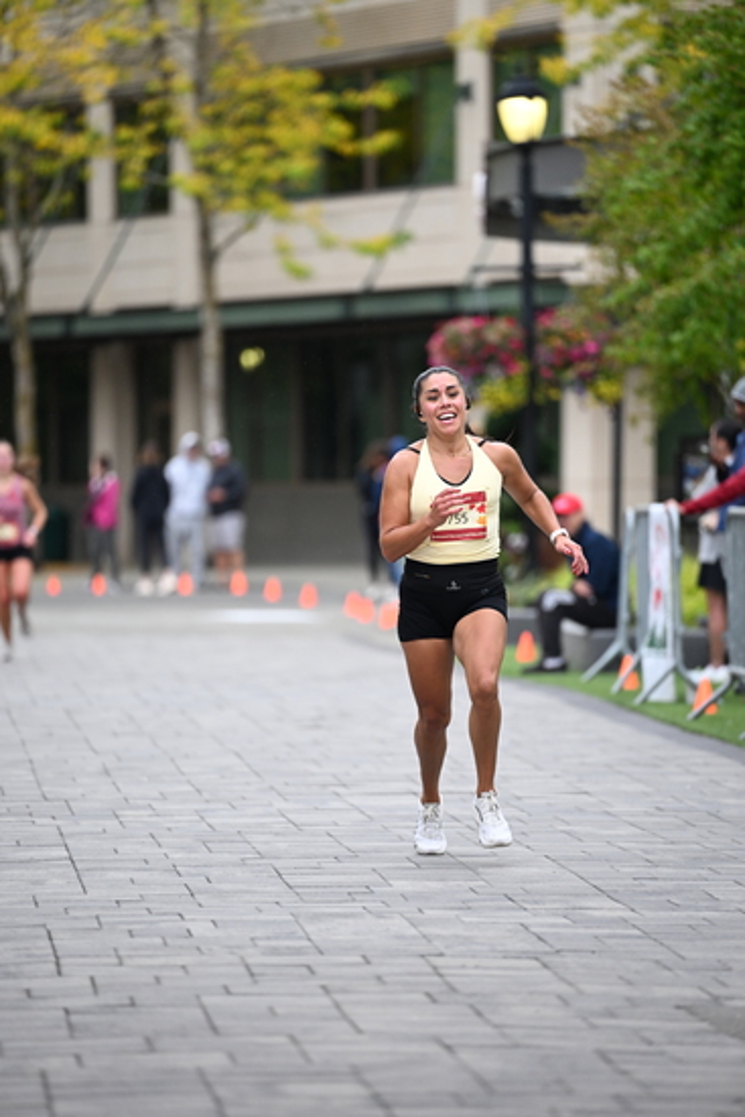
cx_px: 372
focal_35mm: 200
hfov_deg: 6.9
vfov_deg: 10.3
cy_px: 558
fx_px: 6204
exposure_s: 1/1600
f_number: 2.8
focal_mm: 200
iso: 1000
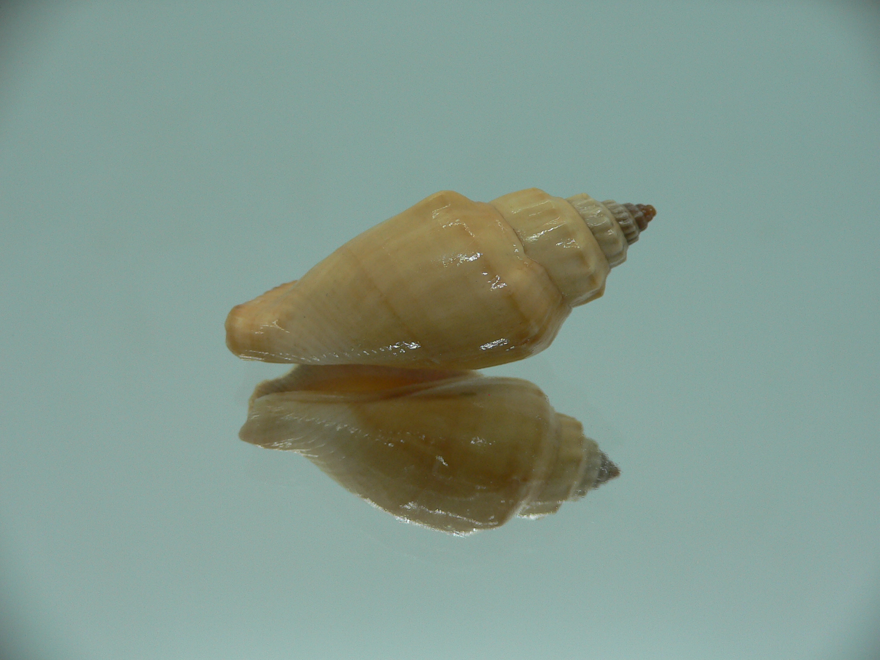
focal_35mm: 35
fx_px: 890
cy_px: 330
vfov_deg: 40.7
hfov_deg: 52.6
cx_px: 440
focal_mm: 4.6
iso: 80
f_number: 2.8
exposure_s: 1/60
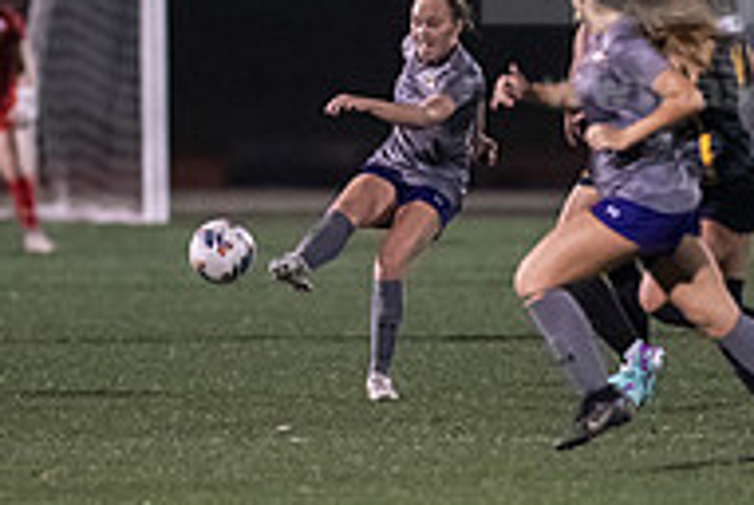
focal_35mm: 910
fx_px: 19089
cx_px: 363
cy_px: 172
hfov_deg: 2.3
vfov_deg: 1.5
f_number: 2.8
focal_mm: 300
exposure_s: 1/1000
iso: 8000
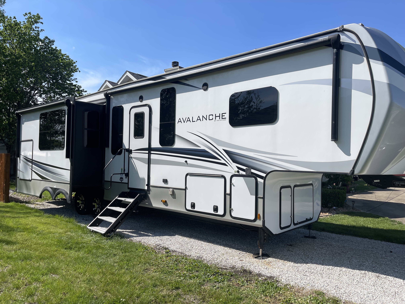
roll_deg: -2.4
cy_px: 152
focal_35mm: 25
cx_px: 202
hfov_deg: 69.4
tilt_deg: +1.2
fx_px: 292
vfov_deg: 54.9
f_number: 1.6
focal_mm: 5.1
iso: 32
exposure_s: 1/4049
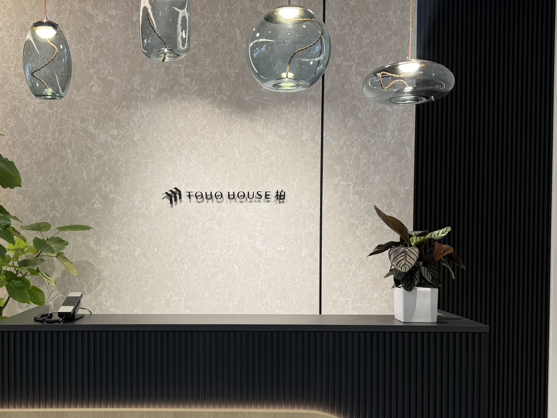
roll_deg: +0.3
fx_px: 676
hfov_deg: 44.4
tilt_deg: -2.2
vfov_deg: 34.2
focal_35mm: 42
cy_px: 258
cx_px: 204
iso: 125
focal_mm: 6.76
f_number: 1.78
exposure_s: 1/100
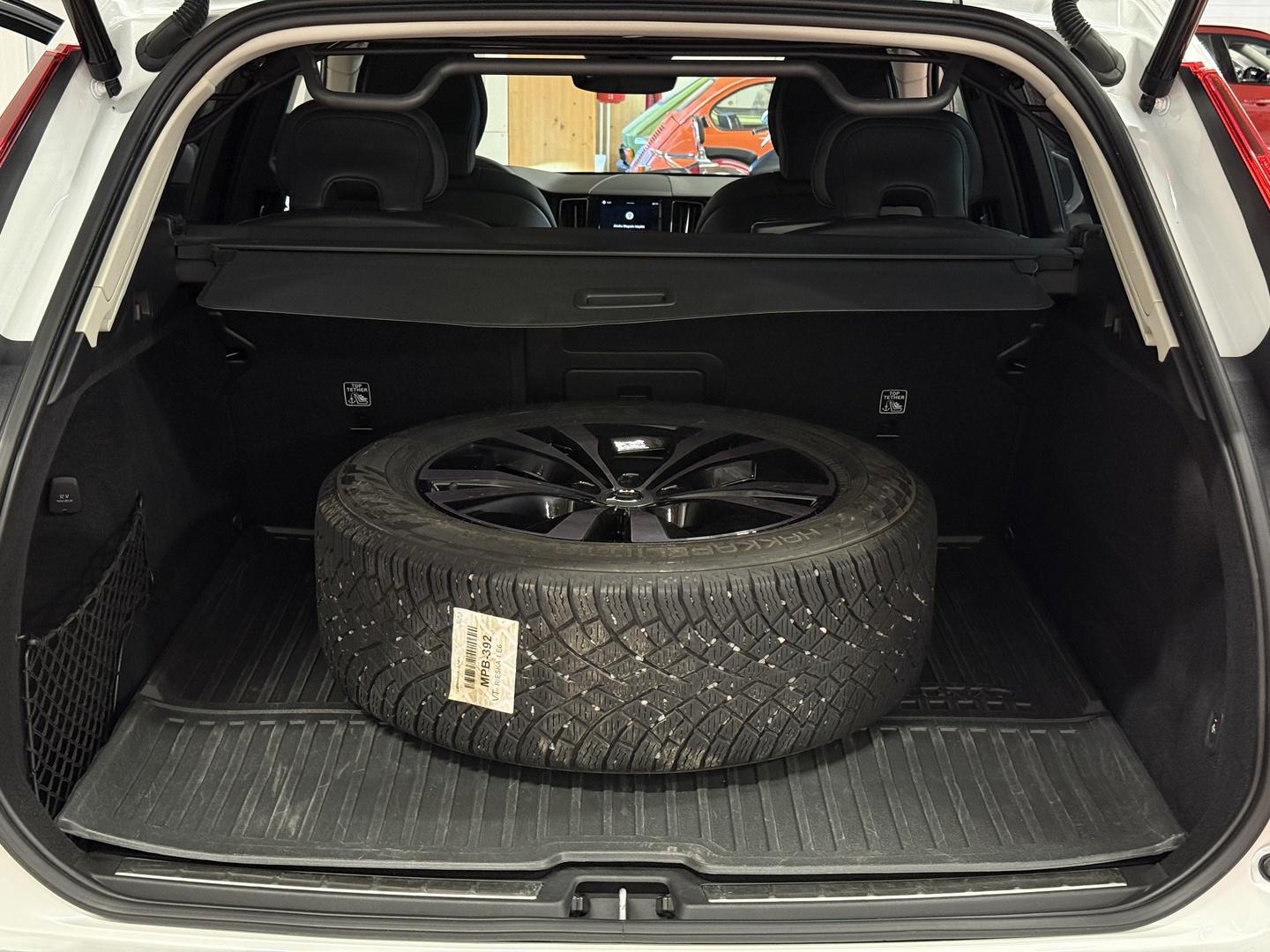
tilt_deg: -13.0
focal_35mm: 48
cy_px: 476
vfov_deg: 30.3
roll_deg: +0.1
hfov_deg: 39.7
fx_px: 1761
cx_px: 635
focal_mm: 6.76
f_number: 1.78
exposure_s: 1/56
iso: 250
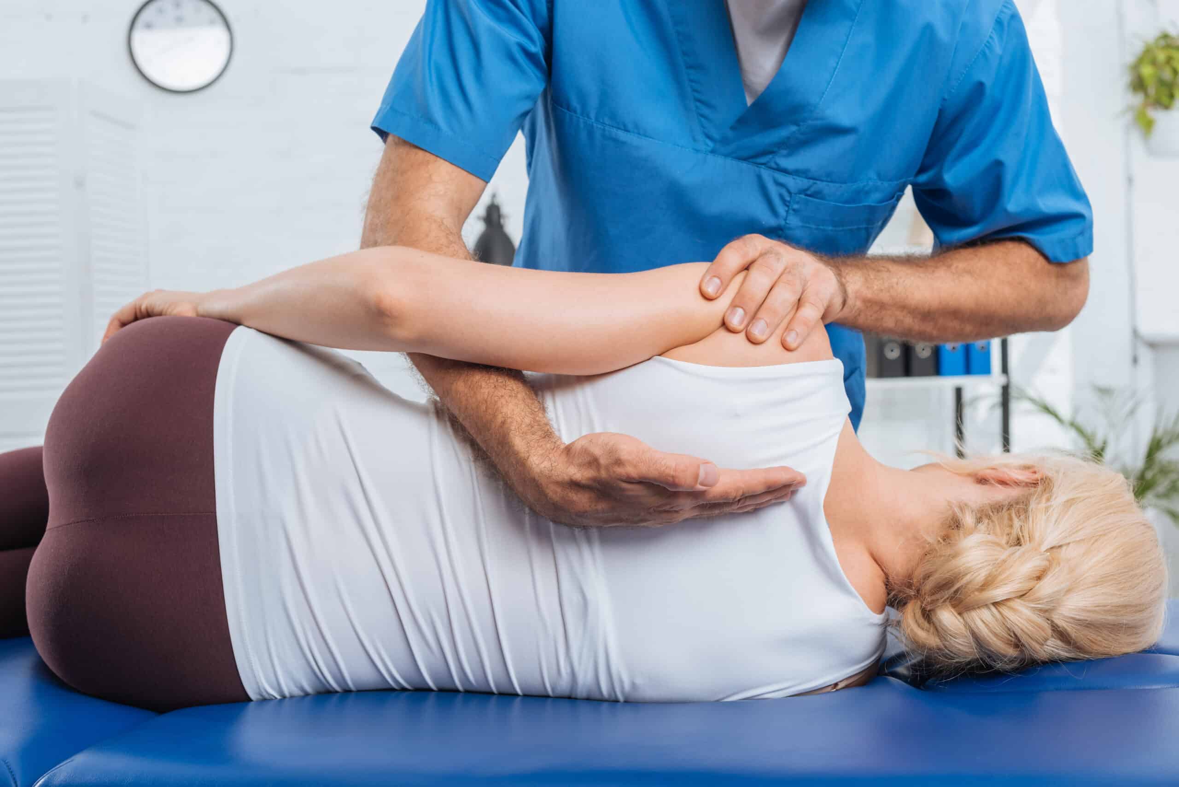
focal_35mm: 50
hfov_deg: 39.6
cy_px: 394
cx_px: 590
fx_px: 1638
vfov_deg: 27.0
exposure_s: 1/200
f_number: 6.3
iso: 100
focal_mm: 50
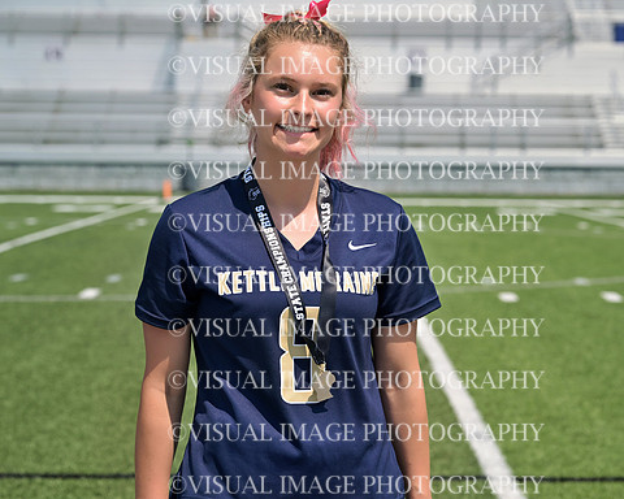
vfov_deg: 14.1
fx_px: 2013
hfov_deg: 17.6
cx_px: 356
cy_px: 249
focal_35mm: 109
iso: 125
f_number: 6.3
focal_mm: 96
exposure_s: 1/640
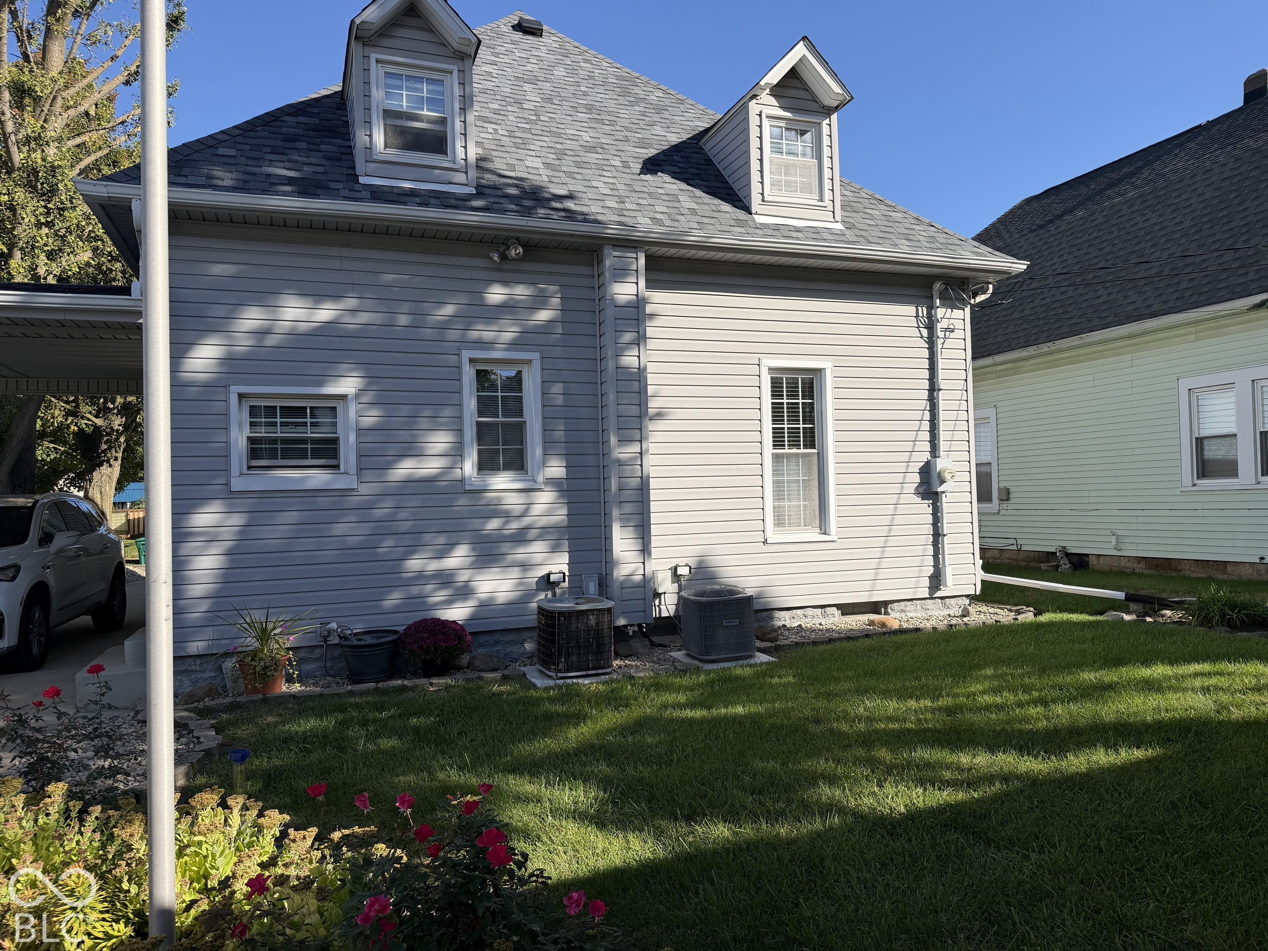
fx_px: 879
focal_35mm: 24
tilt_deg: +0.6
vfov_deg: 56.8
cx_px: 634
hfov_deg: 71.6
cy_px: 476
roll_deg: +2.3
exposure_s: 1/3279
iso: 80
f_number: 1.78
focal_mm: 6.76
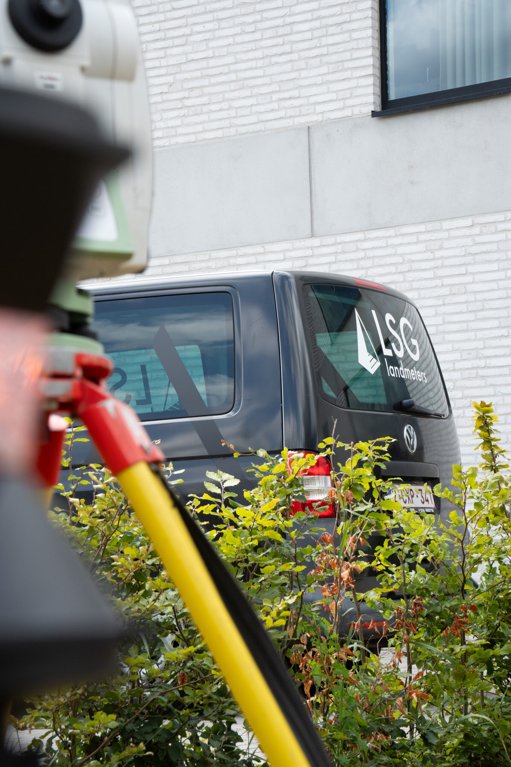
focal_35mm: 99
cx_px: 256
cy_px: 384
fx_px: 2107
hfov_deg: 13.8
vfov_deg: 20.6
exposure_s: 1/250
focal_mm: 66
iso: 500
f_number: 10
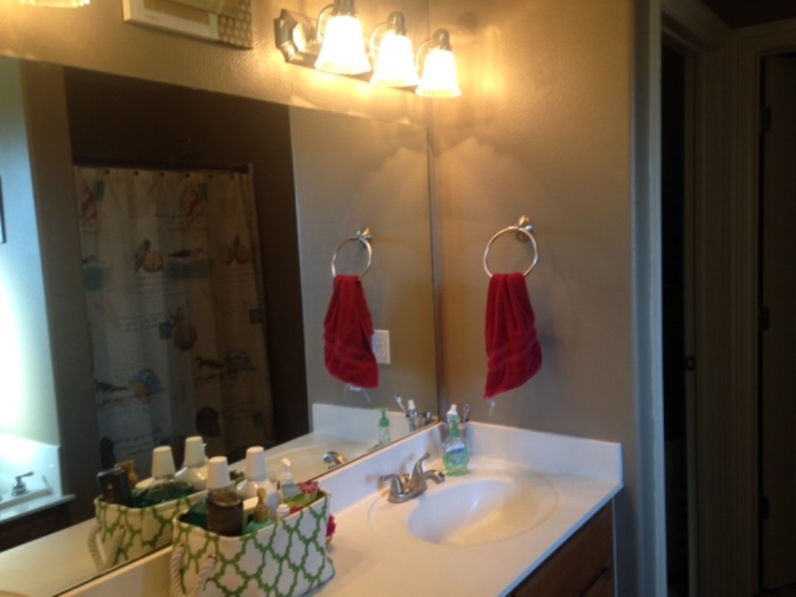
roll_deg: +3.3
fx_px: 759
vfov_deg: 42.9
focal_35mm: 33
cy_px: 298
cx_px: 398
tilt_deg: -5.9
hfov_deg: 55.4
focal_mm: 4.12
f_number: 2.4
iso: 50
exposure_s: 1/30
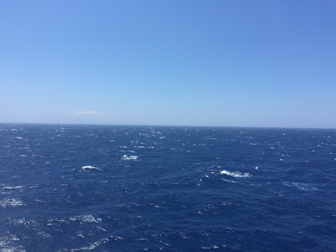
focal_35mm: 29
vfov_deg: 48.2
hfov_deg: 61.7
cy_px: 126
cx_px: 168
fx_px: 281
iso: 32
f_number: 2.2
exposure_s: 1/2198
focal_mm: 4.15
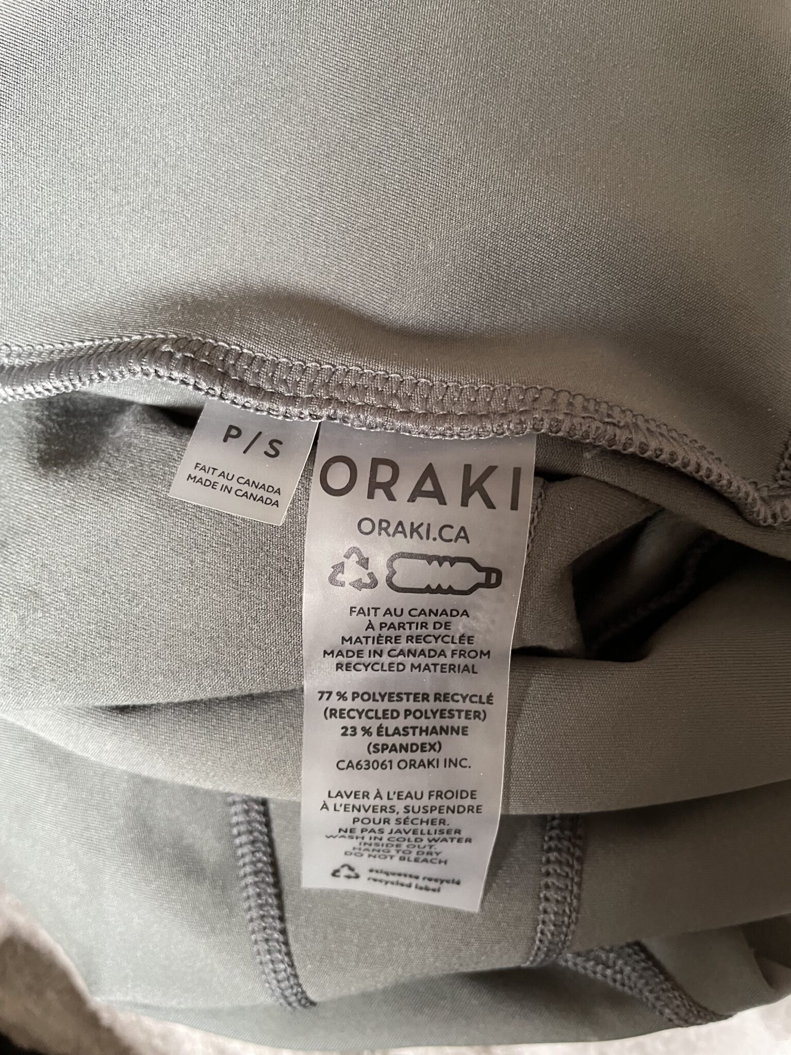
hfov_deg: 53.1
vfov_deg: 67.3
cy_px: 528
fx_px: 792
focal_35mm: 26
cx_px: 396
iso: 500
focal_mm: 4.2
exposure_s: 1/54
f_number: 1.6
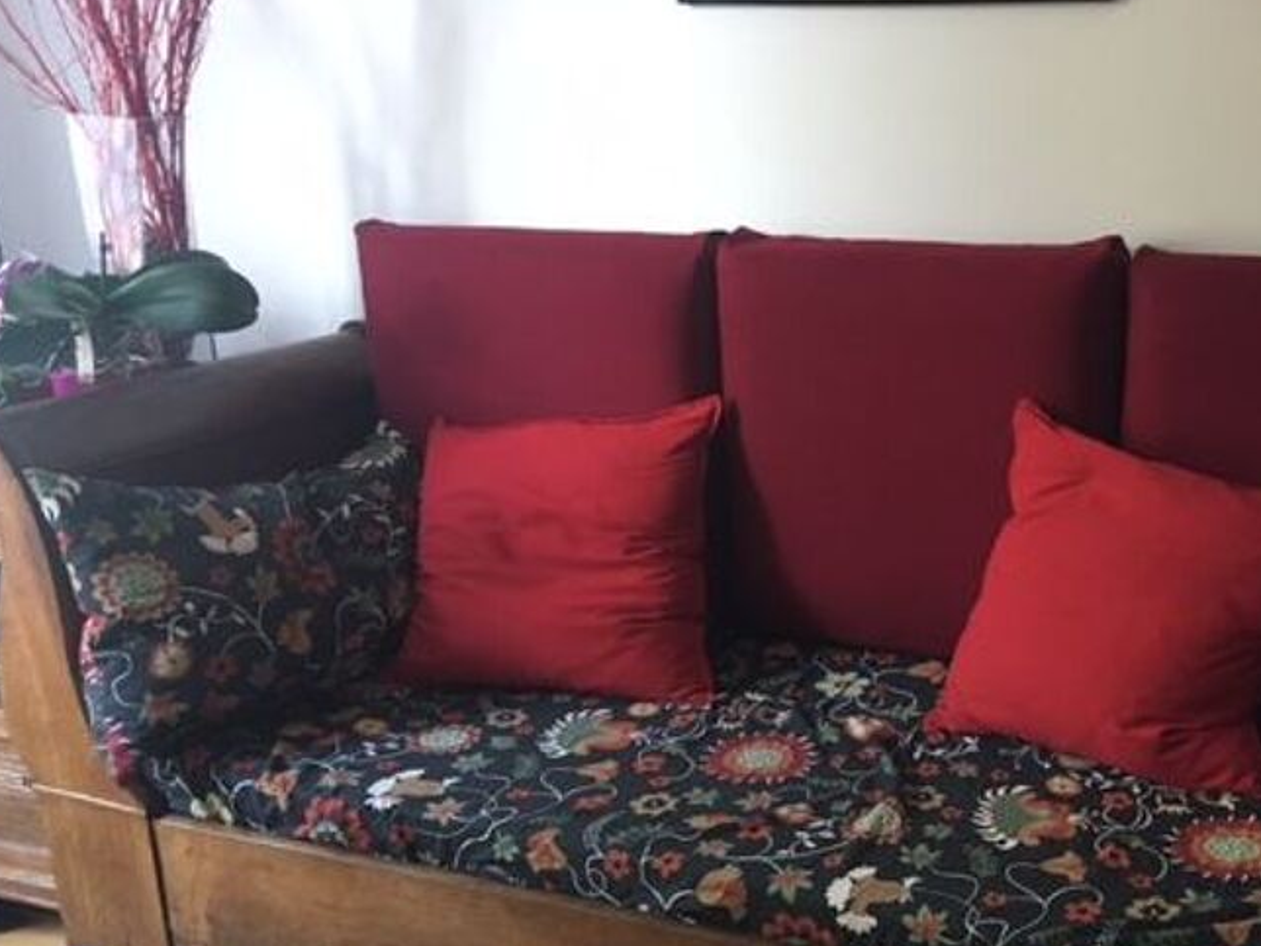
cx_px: 889
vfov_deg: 31.6
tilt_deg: -22.0
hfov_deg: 41.3
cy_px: 703
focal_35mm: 45
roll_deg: +1.0
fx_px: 1639
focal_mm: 4.15
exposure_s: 1/33
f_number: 2.2
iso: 160
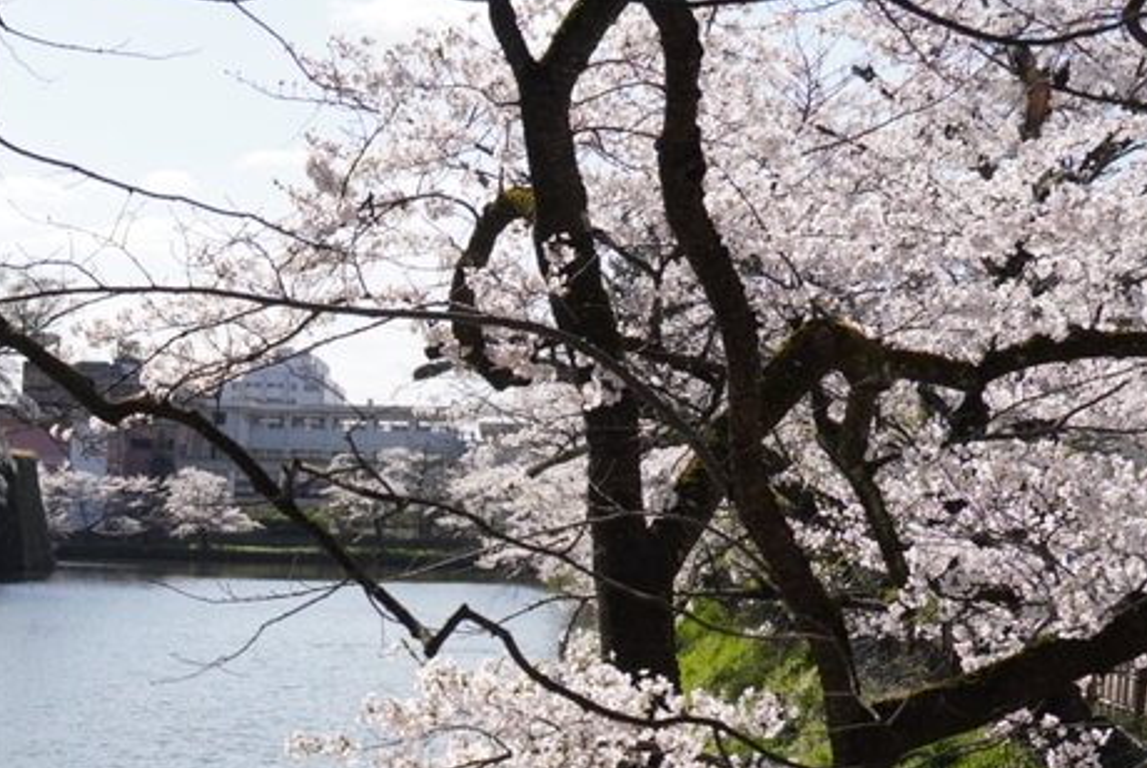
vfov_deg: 15.6
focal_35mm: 86
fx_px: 2744
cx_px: -192
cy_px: 820
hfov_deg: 22.0
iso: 250
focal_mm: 22
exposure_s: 1/3200
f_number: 3.5
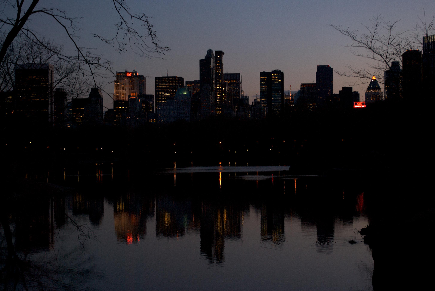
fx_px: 726
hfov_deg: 33.4
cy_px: 146
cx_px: 218
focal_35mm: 60
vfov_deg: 22.7
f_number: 5.6
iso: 200
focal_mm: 40
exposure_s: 1/25
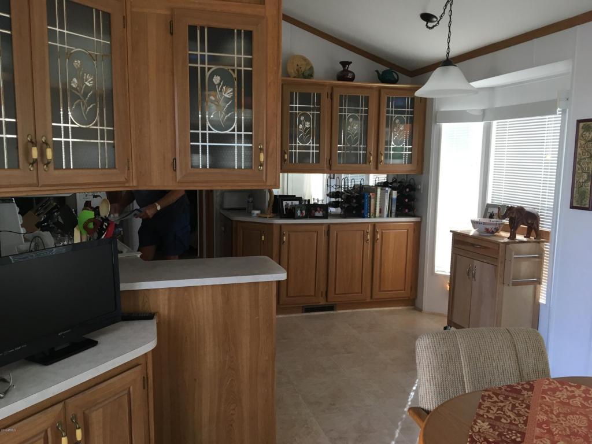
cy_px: 222
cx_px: 296
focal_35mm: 29
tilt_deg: -7.0
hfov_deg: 61.7
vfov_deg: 48.2
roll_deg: -0.5
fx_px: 496
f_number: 2.2
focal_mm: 4.15
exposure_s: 1/30
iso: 64
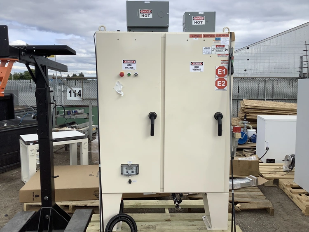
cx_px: 154
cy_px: 116
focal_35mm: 31
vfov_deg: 45.5
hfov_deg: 58.3
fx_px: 277
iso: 25
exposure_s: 1/1101
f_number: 2.4
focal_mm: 3.3
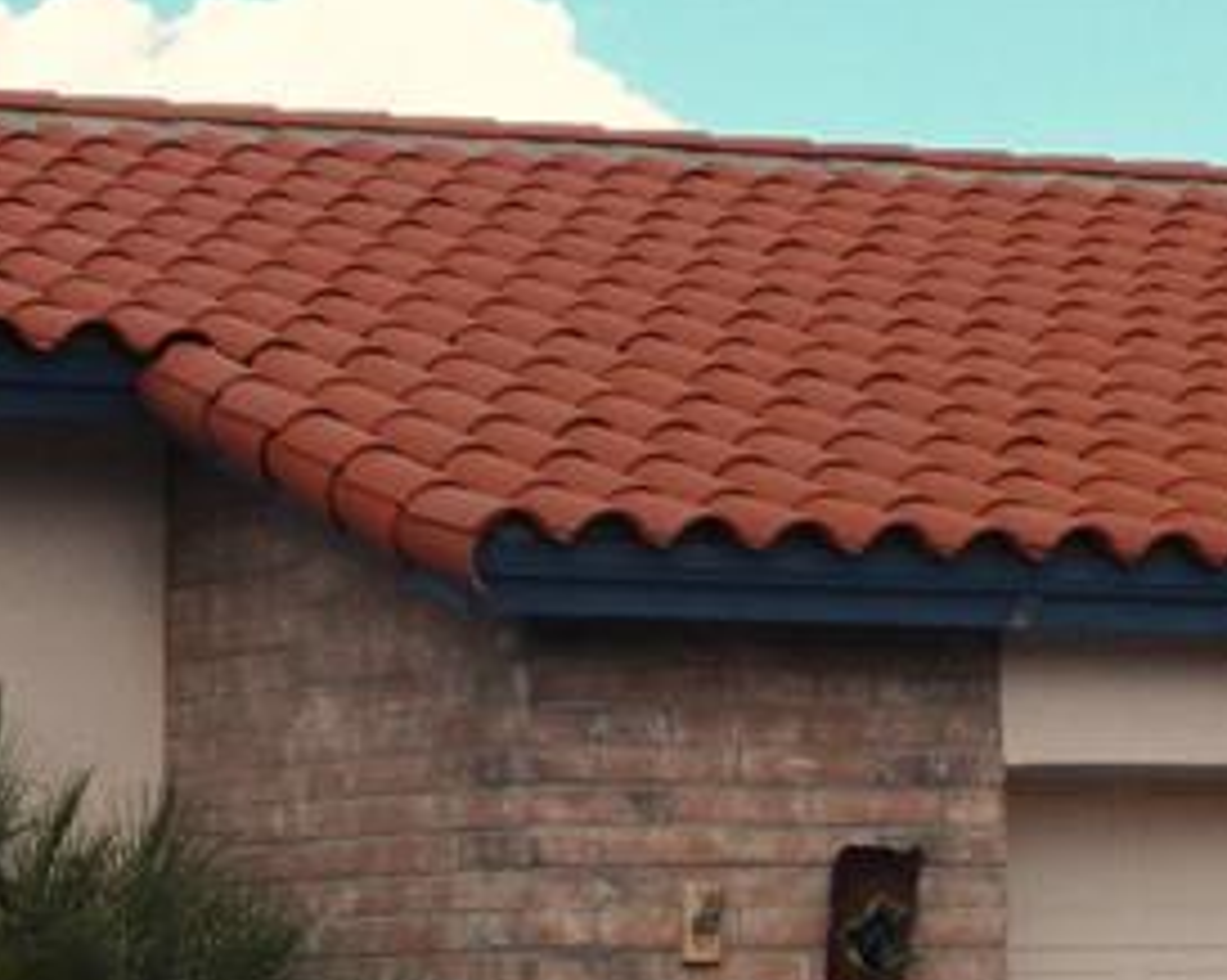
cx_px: 413
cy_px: 796
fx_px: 6496
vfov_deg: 8.6
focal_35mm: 179
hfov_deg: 10.8
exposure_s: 1/1250
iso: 125
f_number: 3.6
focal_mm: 8.9
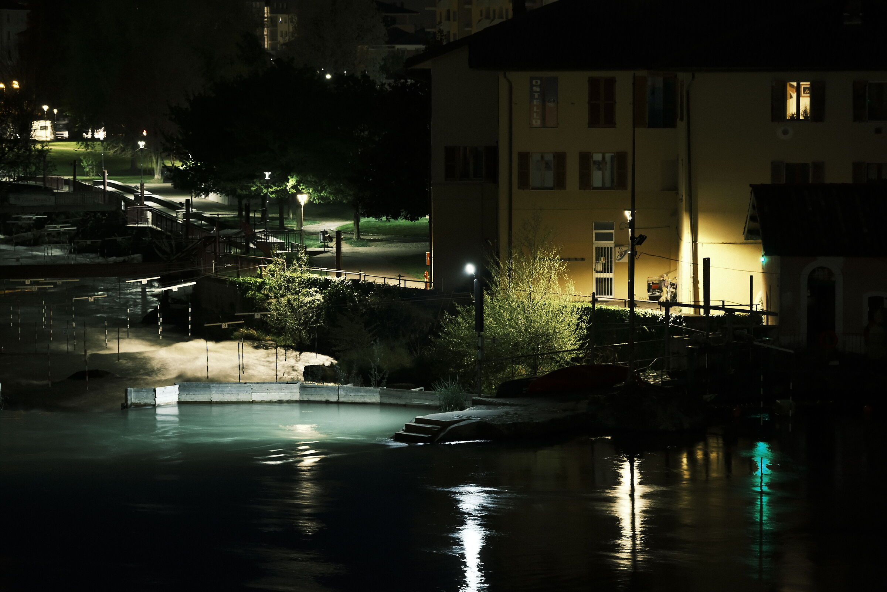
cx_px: 444
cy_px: 296
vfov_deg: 13.0
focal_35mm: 105
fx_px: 2587
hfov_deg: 19.5
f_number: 4
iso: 800
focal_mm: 70
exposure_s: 1.1
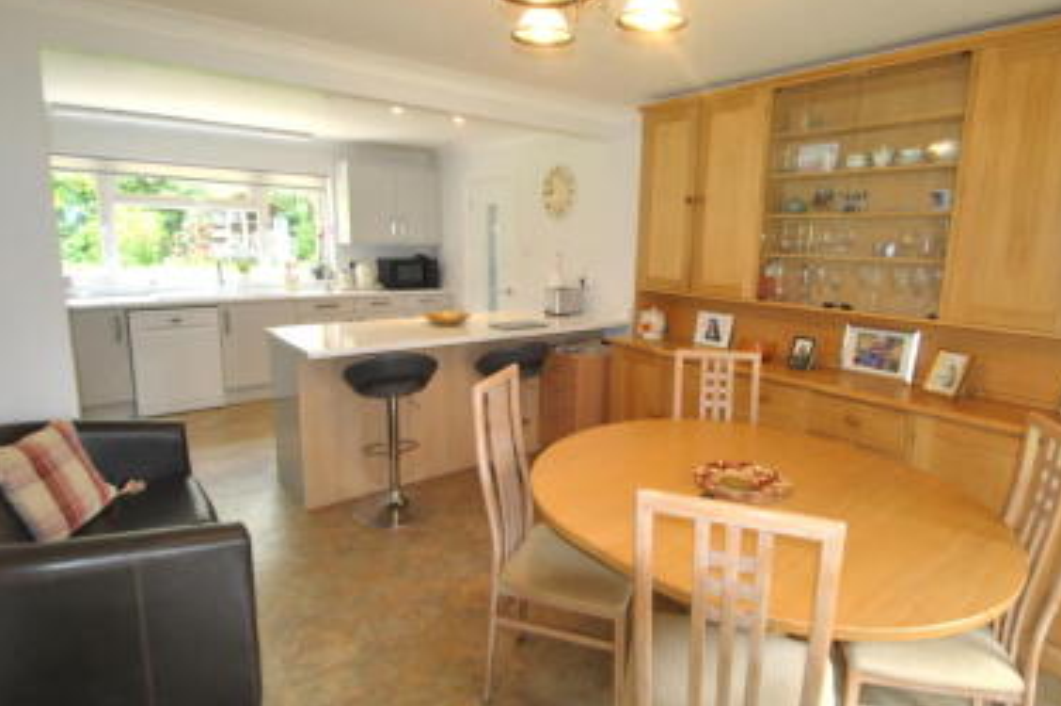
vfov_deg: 64.3
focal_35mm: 19
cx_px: 573
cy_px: 321
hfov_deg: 86.8
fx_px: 559
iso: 200
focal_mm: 10
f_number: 3.5
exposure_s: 1/40
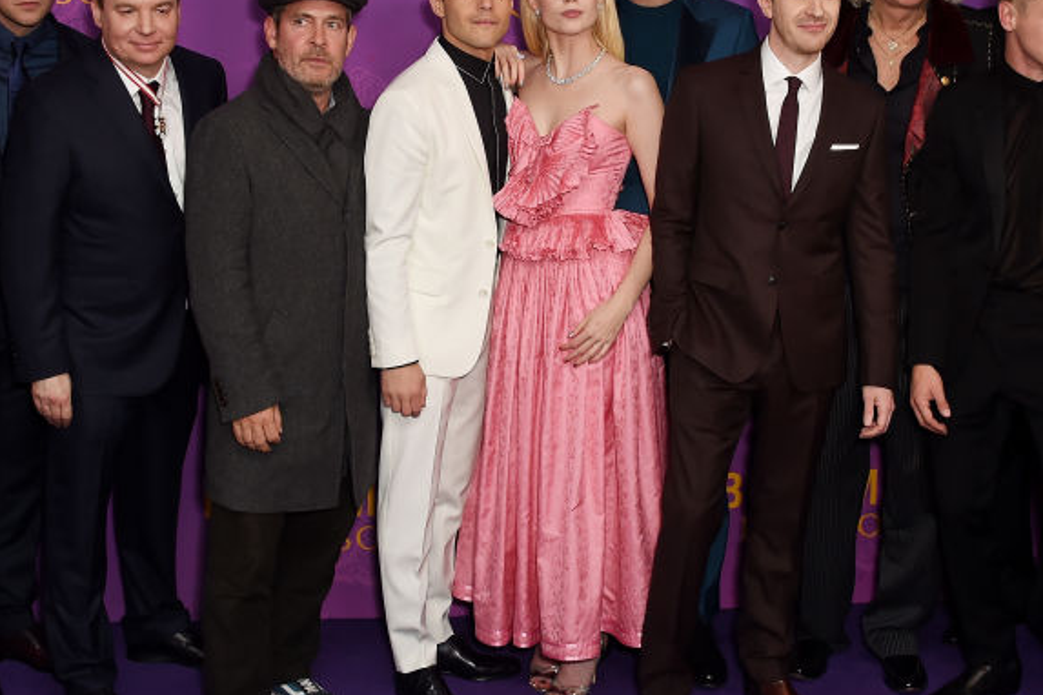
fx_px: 1448
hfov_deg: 39.5
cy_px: 246
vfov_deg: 26.9
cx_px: 608
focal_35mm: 50
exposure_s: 1/160
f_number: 6.3
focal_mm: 28
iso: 1250
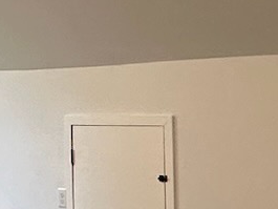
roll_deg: +0.9
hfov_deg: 17.8
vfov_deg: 13.7
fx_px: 868
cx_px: 13
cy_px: 133
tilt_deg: -2.3
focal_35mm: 108
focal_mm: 2.22
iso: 200
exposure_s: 1/120
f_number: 2.2
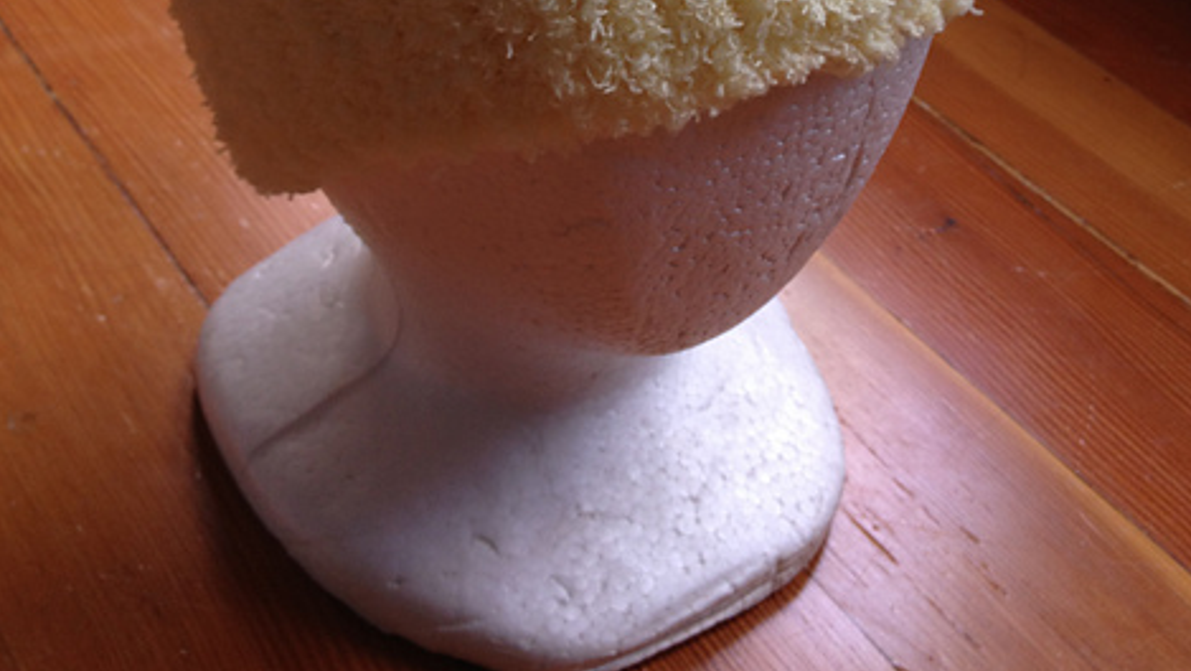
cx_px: 604
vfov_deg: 22.4
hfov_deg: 39.9
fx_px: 1642
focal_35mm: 52
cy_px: 43
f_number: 2.4
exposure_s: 1/30
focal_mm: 4.28
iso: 50
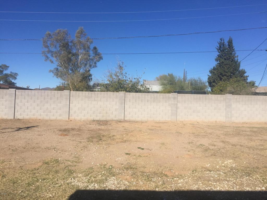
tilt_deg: -2.1
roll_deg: -1.9
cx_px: 134
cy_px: 100
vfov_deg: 48.2
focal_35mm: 29
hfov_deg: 61.7
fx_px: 224
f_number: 2.2
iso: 32
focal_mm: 4.15
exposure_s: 1/3597
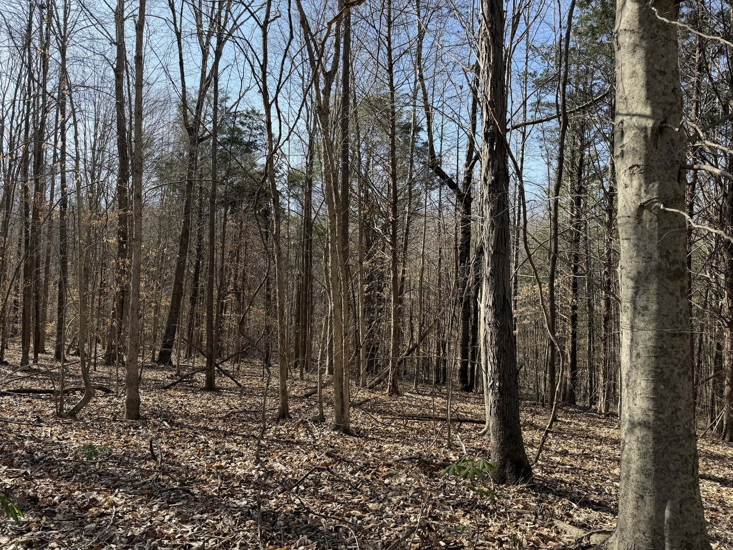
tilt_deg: +2.3
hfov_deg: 71.6
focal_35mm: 24
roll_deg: +0.0
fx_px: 508
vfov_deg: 56.8
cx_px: 366
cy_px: 275
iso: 80
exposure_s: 1/1292
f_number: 1.78
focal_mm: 6.76
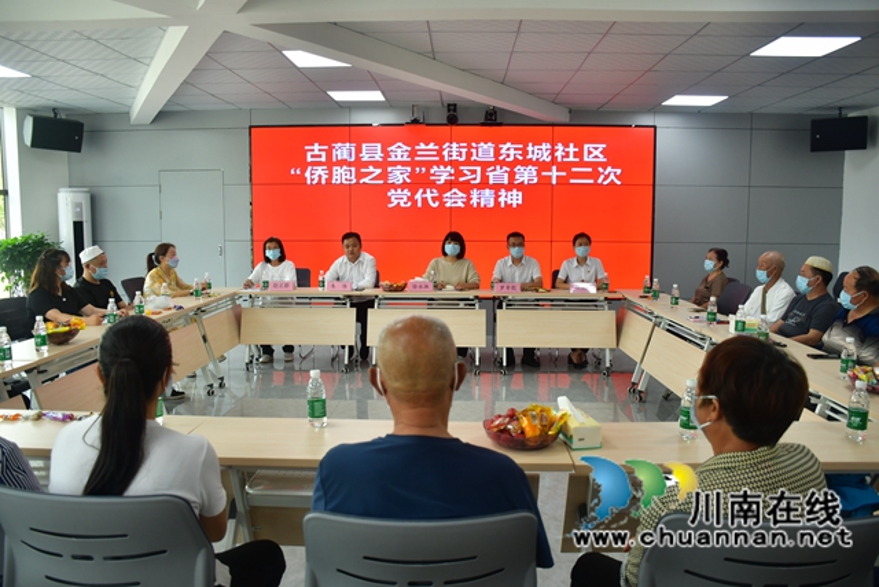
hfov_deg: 67.4
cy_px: 294
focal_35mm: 27
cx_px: 440
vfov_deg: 48.0
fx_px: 659
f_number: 3.5
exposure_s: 1/125
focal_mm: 18
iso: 400
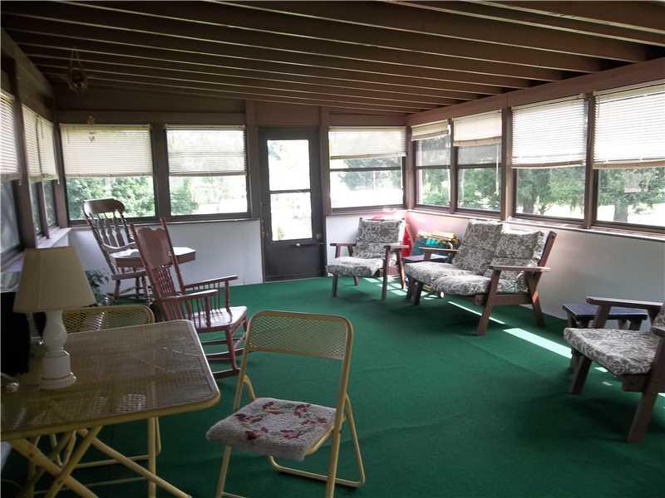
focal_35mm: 27
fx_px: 519
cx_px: 332
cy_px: 249
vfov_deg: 51.4
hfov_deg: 65.3
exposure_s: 1/50
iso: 80
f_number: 3.5
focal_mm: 4.9
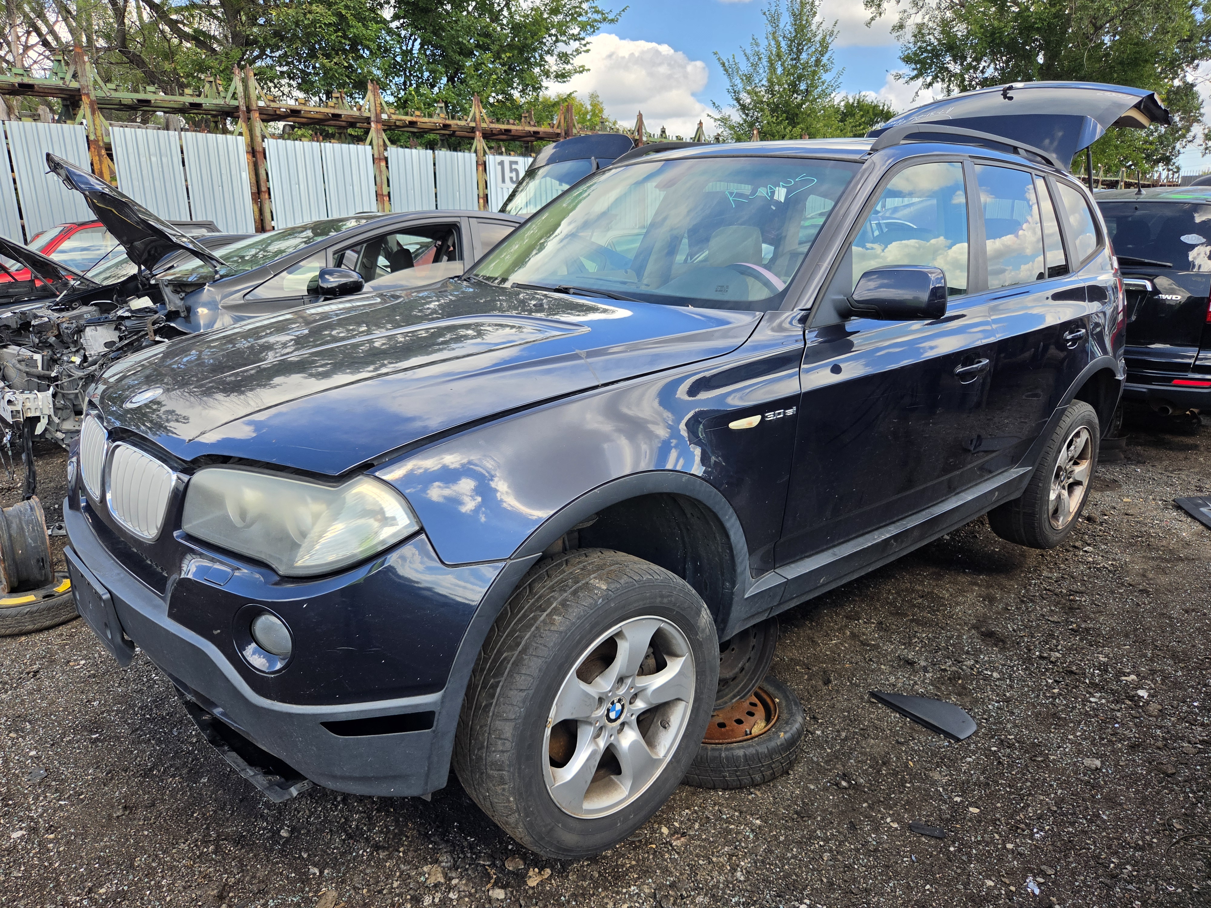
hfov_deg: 73.9
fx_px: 805
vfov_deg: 58.9
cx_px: 606
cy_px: 454
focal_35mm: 23
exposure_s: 1/1756
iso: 80
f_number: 1.8
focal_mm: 5.4
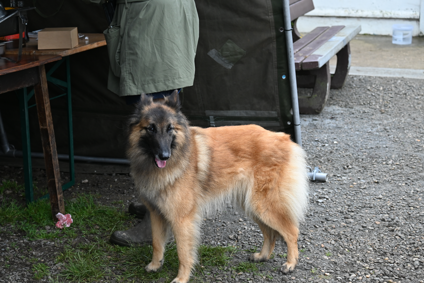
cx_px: 212
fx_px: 883
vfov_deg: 18.2
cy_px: 142
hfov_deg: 27.0
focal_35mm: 75
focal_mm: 50
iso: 400
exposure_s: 1/125
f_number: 4.5
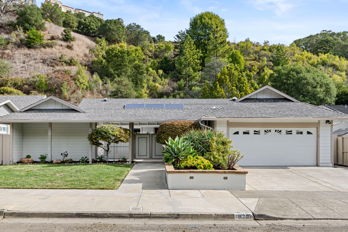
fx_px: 329
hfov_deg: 55.8
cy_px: 116
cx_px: 174
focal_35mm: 34
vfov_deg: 38.9
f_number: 16
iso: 250
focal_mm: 34
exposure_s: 1/200
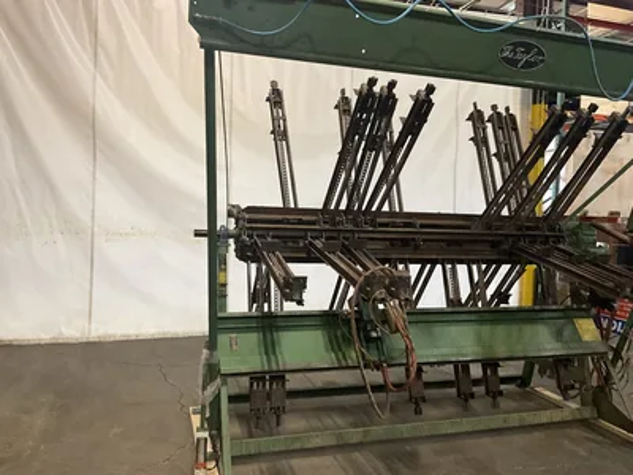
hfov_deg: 61.7
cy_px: 238
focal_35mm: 29
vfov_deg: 48.2
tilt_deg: -2.0
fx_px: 530
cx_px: 316
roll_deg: -1.9
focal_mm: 3
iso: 250
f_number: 1.8
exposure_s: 1/60
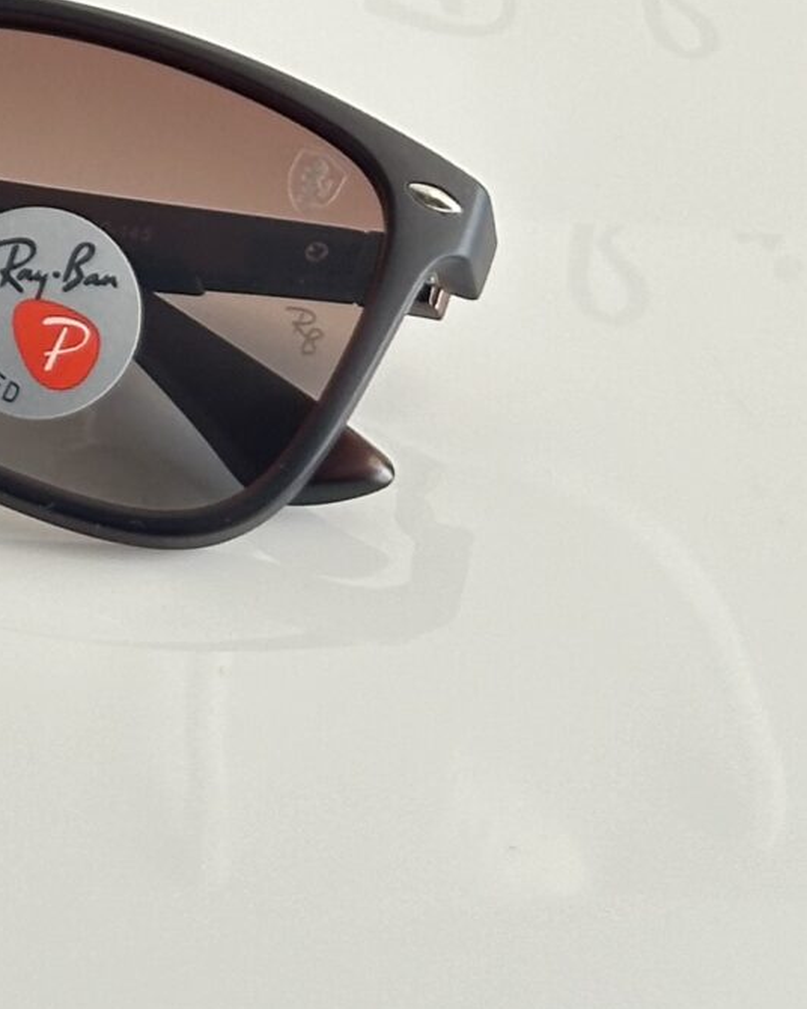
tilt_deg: -24.0
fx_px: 5344
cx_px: -346
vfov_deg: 10.3
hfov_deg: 8.5
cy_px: -611
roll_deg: -0.8
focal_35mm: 179
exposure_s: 1/63
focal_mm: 6.86
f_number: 1.78
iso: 80
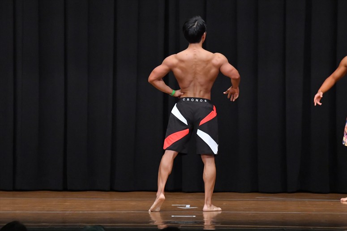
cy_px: 116
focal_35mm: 225
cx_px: 174
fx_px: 2168
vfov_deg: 6.1
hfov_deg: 9.2
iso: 8000
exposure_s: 1/400
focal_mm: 150
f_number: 5.6
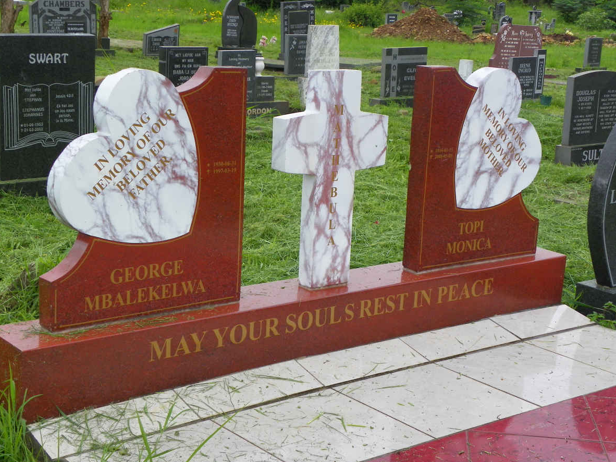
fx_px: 1156
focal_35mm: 65
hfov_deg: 29.8
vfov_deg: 22.6
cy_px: 233
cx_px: 306
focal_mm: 11.4
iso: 64
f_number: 3.5
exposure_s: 1/250
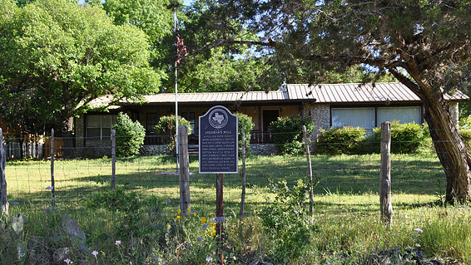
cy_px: 147
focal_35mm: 45
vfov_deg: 26.5
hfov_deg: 45.4
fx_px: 562
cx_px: 231
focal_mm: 28
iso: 200
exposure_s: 1/160
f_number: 6.3
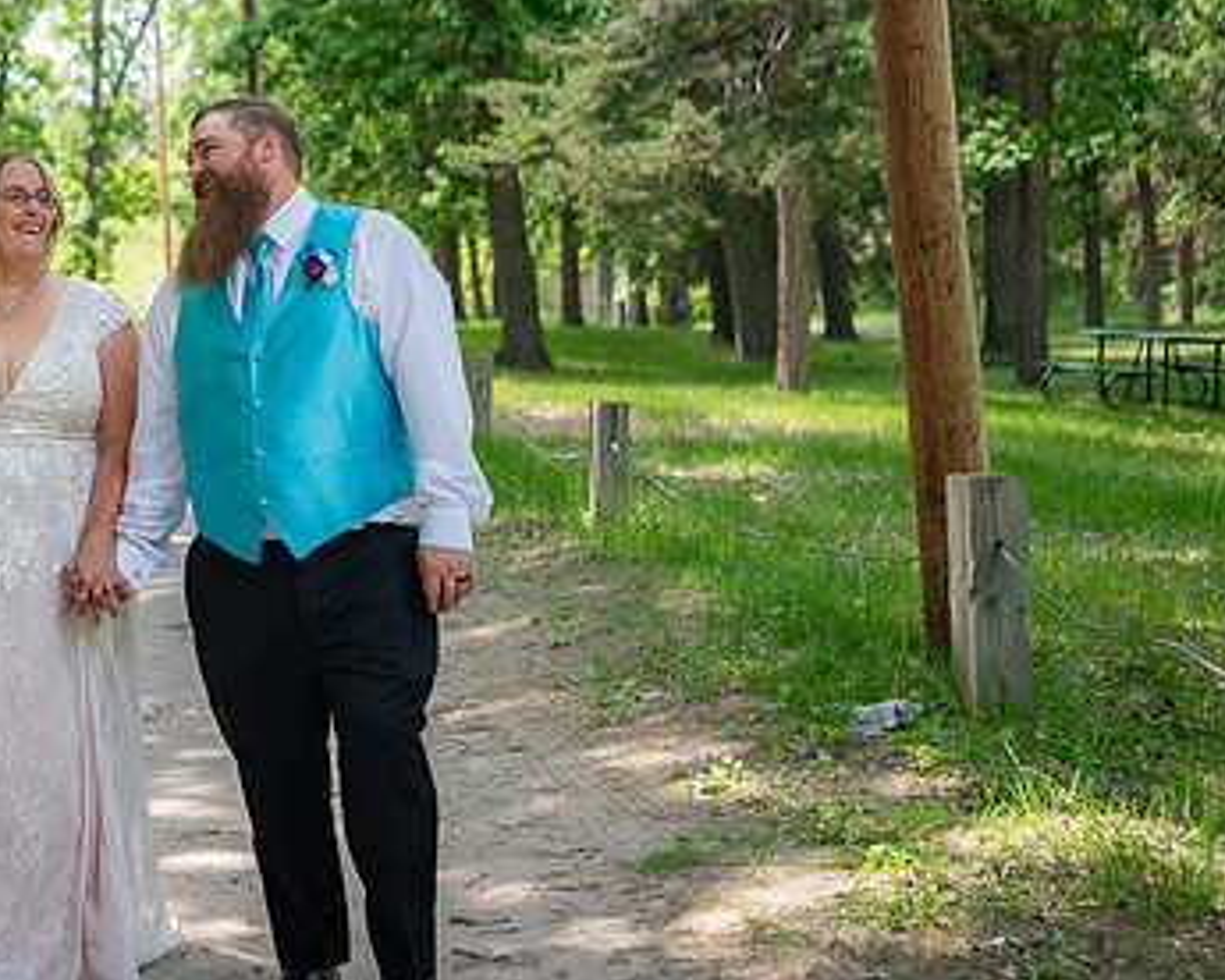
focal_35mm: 82
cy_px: 368
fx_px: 2973
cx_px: 217
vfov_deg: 18.7
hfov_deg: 22.9
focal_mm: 52
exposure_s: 1/160
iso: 200
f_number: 4
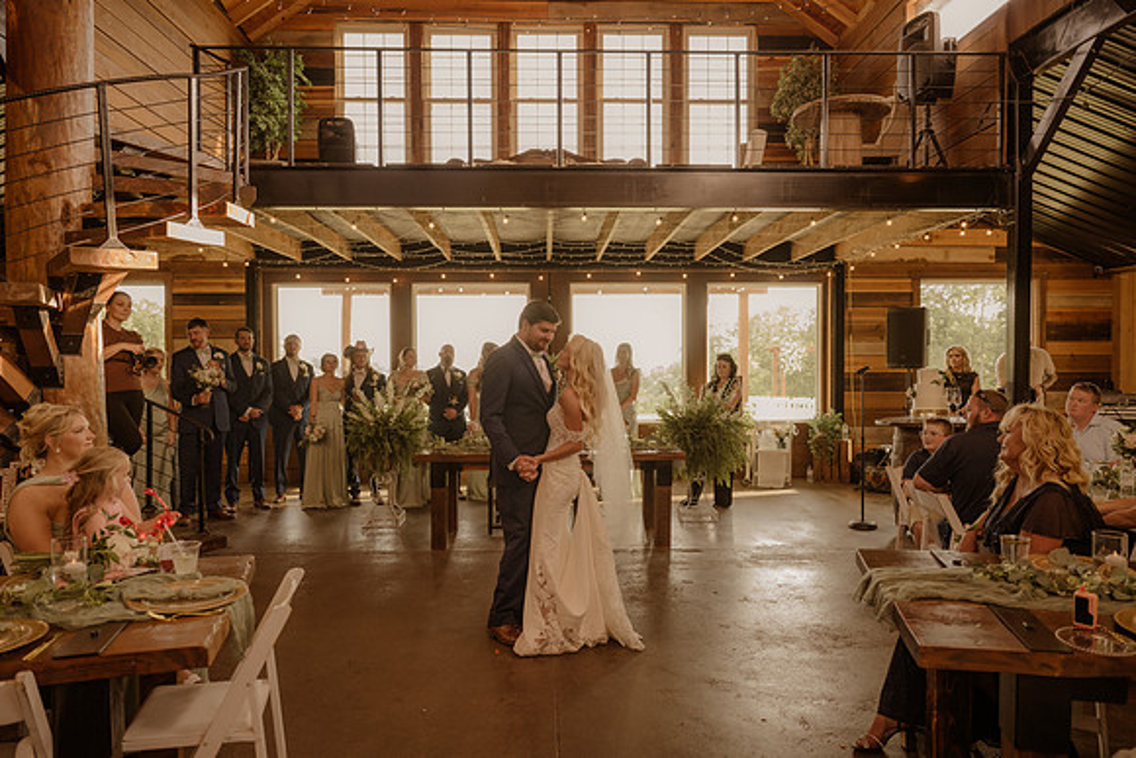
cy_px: 379
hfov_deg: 73.7
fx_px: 757
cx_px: 568
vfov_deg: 53.2
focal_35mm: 24
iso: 1000
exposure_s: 1/250
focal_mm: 24
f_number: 2.8
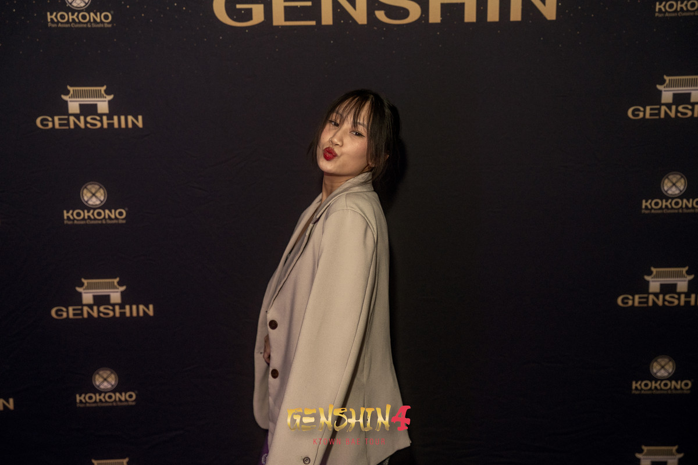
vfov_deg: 25.8
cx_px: 349
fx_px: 1014
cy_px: 232
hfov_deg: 38.0
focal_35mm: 52
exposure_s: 1/60
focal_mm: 52.3
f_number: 3.5
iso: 1250
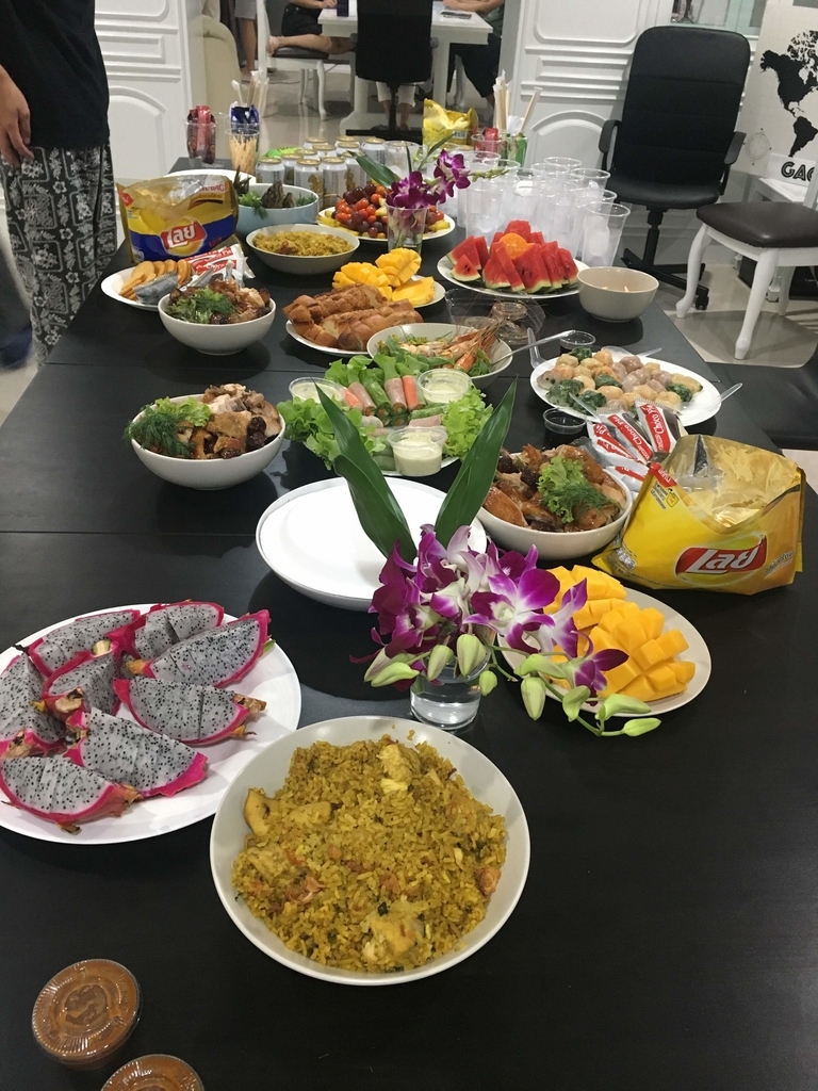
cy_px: 546
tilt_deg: -34.1
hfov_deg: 48.2
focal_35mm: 29
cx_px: 409
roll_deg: -4.5
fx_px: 914
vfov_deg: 61.7
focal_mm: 4.15
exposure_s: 1/20
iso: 200
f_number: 2.2
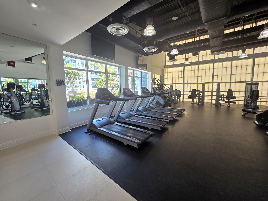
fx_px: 101
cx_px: 134
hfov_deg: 106.2
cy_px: 100
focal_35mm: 13
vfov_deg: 89.9
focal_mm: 2.2
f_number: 2.2
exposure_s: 1/60
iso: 64
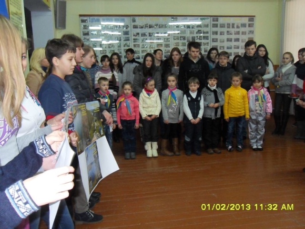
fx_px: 308
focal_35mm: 35
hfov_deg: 52.6
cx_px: 152
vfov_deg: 40.7
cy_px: 114
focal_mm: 6.3
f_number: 3.5
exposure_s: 1/45
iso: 400
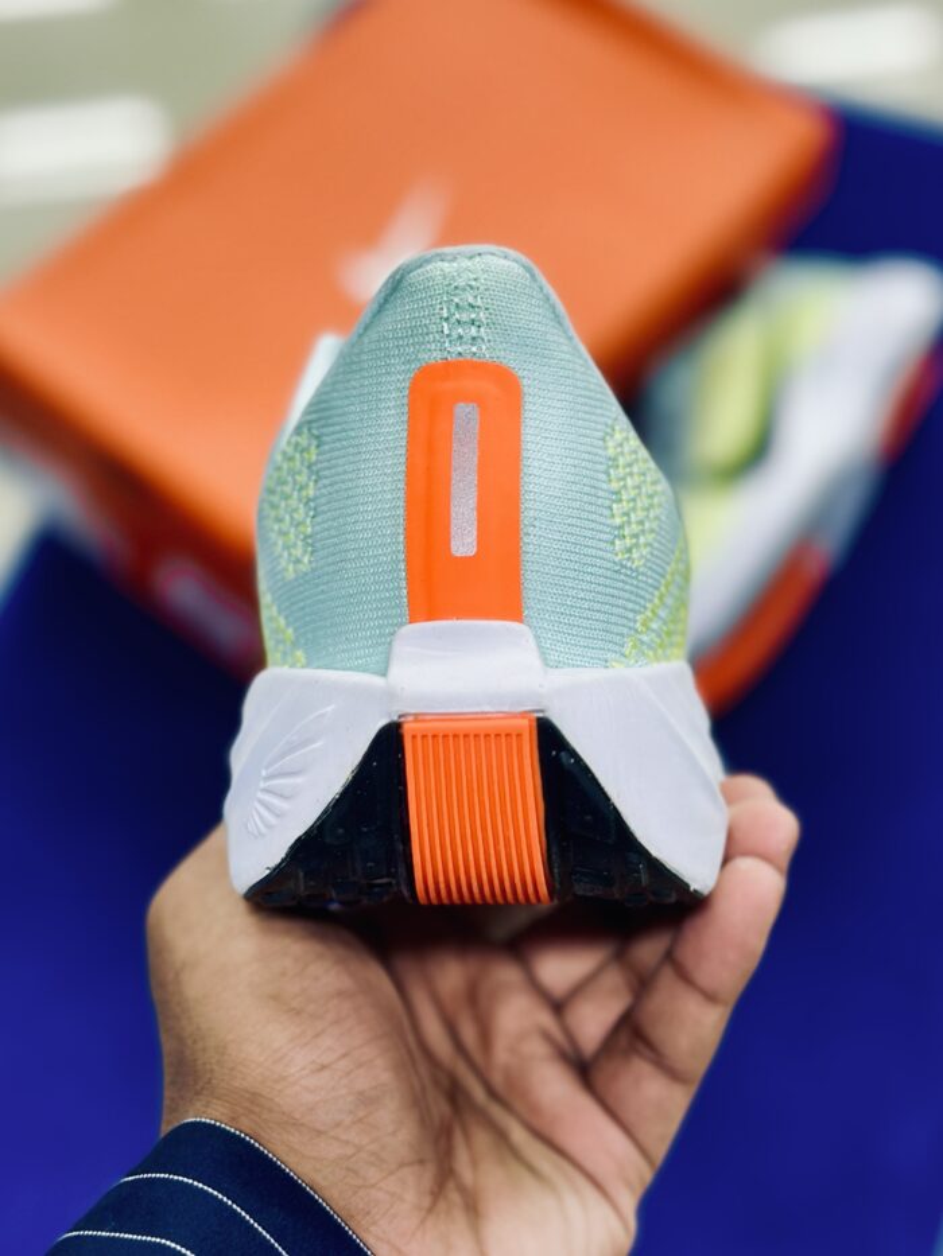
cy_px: 628
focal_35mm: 48
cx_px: 472
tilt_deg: -59.0
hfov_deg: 30.3
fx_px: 1743
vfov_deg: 39.7
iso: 64
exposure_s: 1/100
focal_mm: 6.86
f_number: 1.78
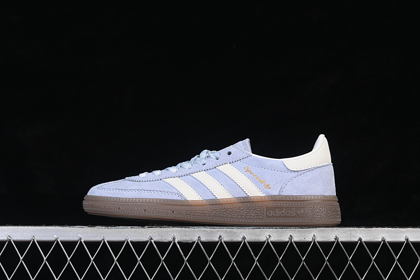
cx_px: 210
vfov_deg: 18.2
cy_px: 140
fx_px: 875
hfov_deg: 27.0
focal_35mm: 75
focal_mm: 50
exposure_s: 1/80
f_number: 8
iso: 160
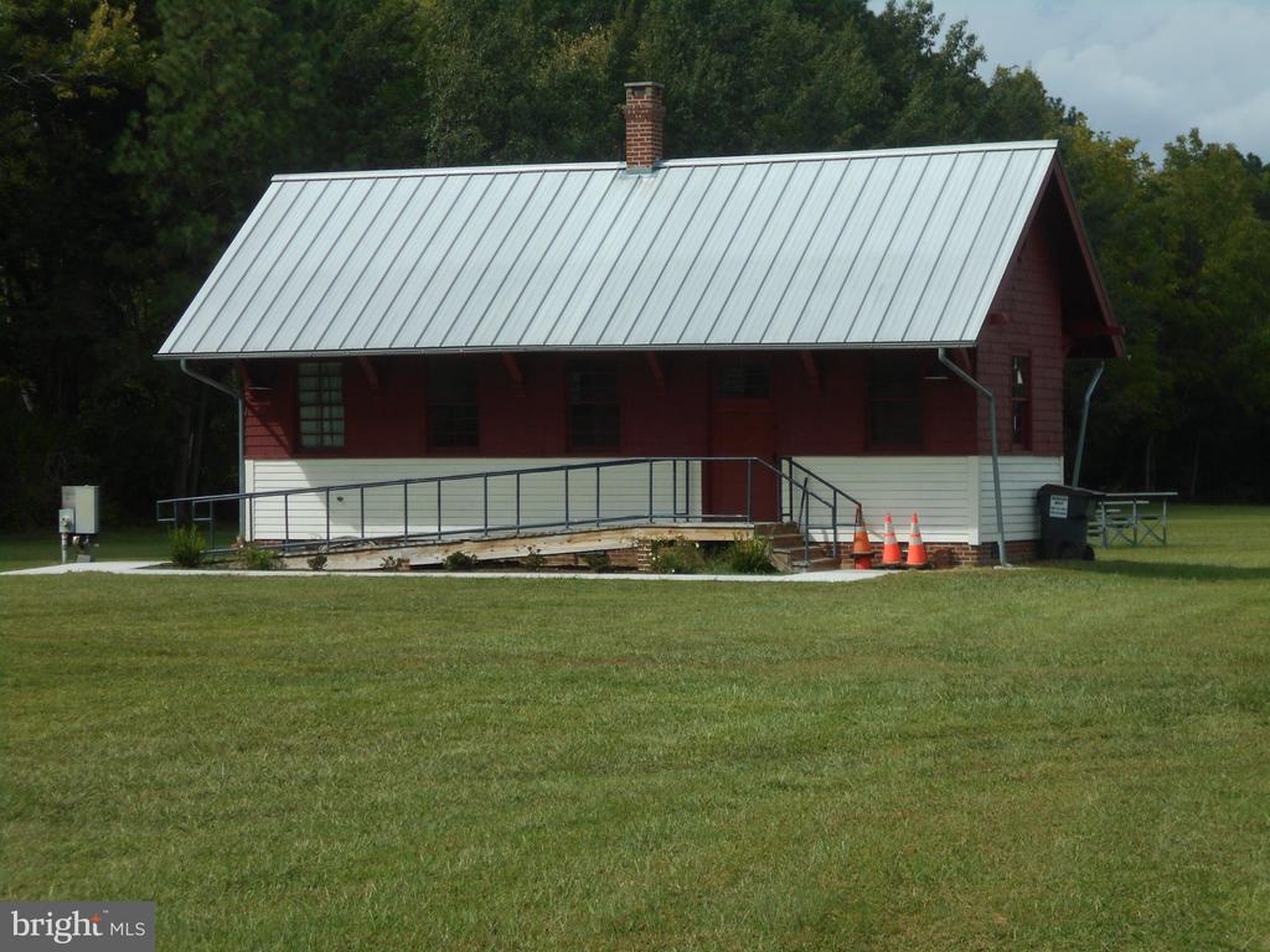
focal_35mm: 98
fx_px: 3595
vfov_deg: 15.1
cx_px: 635
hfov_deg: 20.0
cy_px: 476
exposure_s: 1/400
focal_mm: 17.6
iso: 80
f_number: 5.5
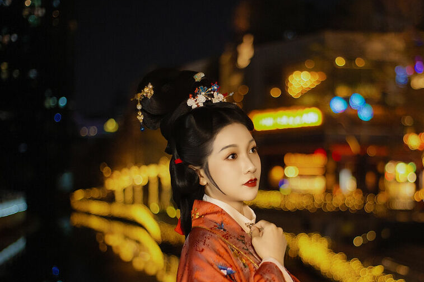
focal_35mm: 68
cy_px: 187
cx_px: 281
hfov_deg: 29.5
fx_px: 801
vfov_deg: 19.9
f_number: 2
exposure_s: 1/125
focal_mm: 50
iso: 1600
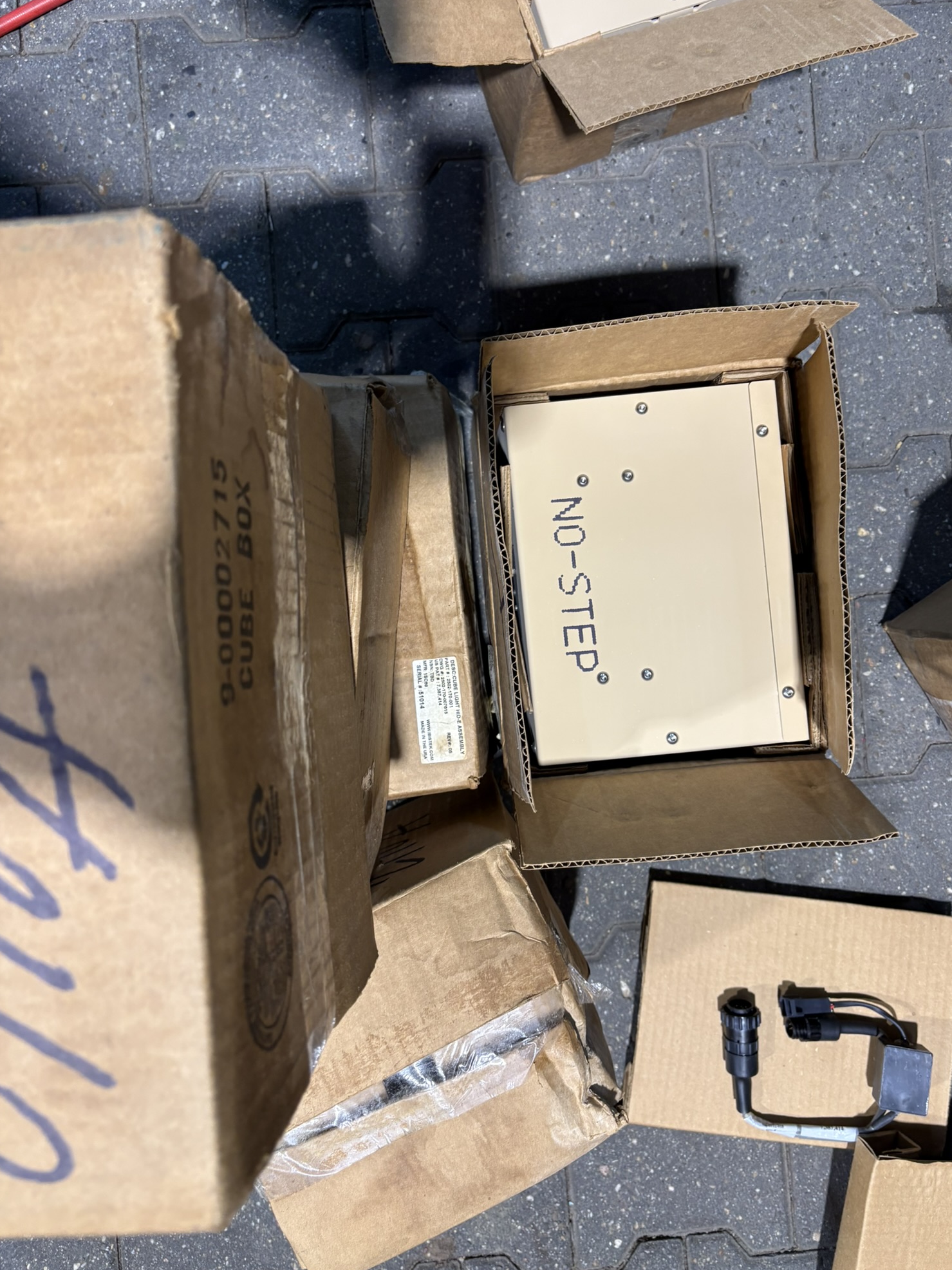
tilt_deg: -87.4
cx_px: 489
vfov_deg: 65.3
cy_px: 615
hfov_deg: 51.3
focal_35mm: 27
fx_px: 990
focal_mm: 5.96
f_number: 1.6
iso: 125
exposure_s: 1/50
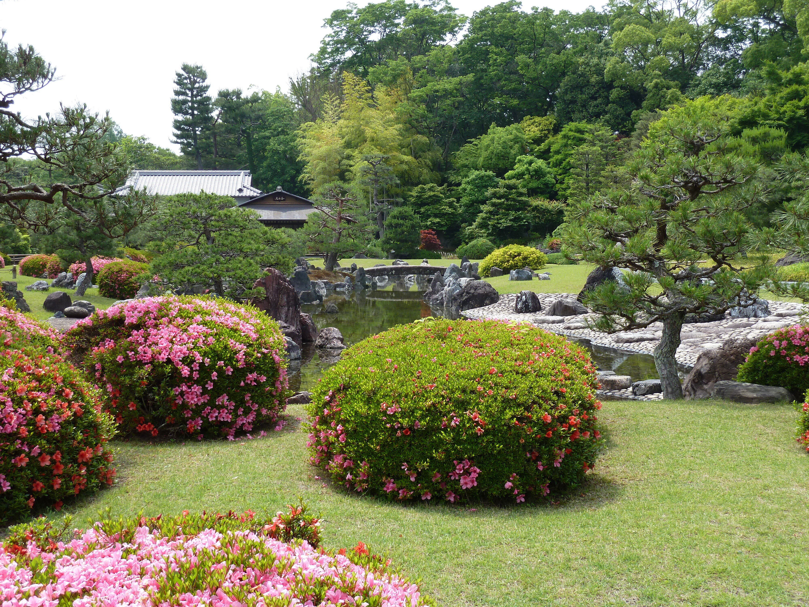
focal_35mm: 48
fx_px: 1122
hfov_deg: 39.7
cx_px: 404
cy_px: 304
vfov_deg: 30.3
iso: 80
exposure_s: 1/200
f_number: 4
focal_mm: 7.9
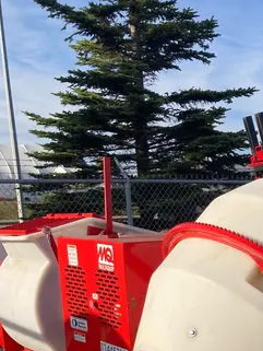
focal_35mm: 64
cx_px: 274
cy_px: 387
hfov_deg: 22.0
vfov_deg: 27.6
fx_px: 648
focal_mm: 3.99
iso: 20
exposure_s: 1/1372
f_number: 1.8
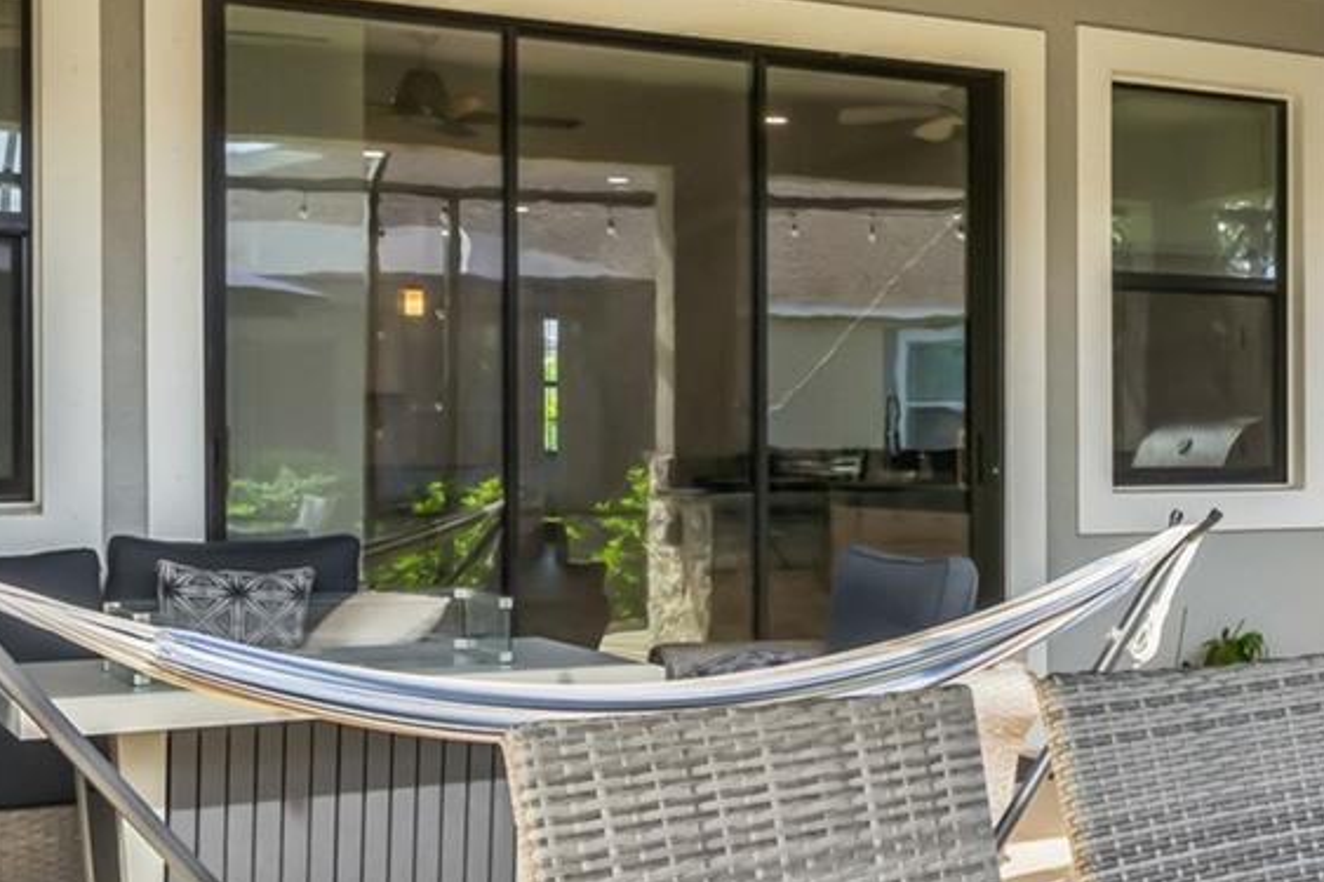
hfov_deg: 35.1
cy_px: 456
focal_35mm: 54
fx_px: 1985
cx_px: 1150
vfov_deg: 25.0
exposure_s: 1/125
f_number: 9
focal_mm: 19
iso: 400
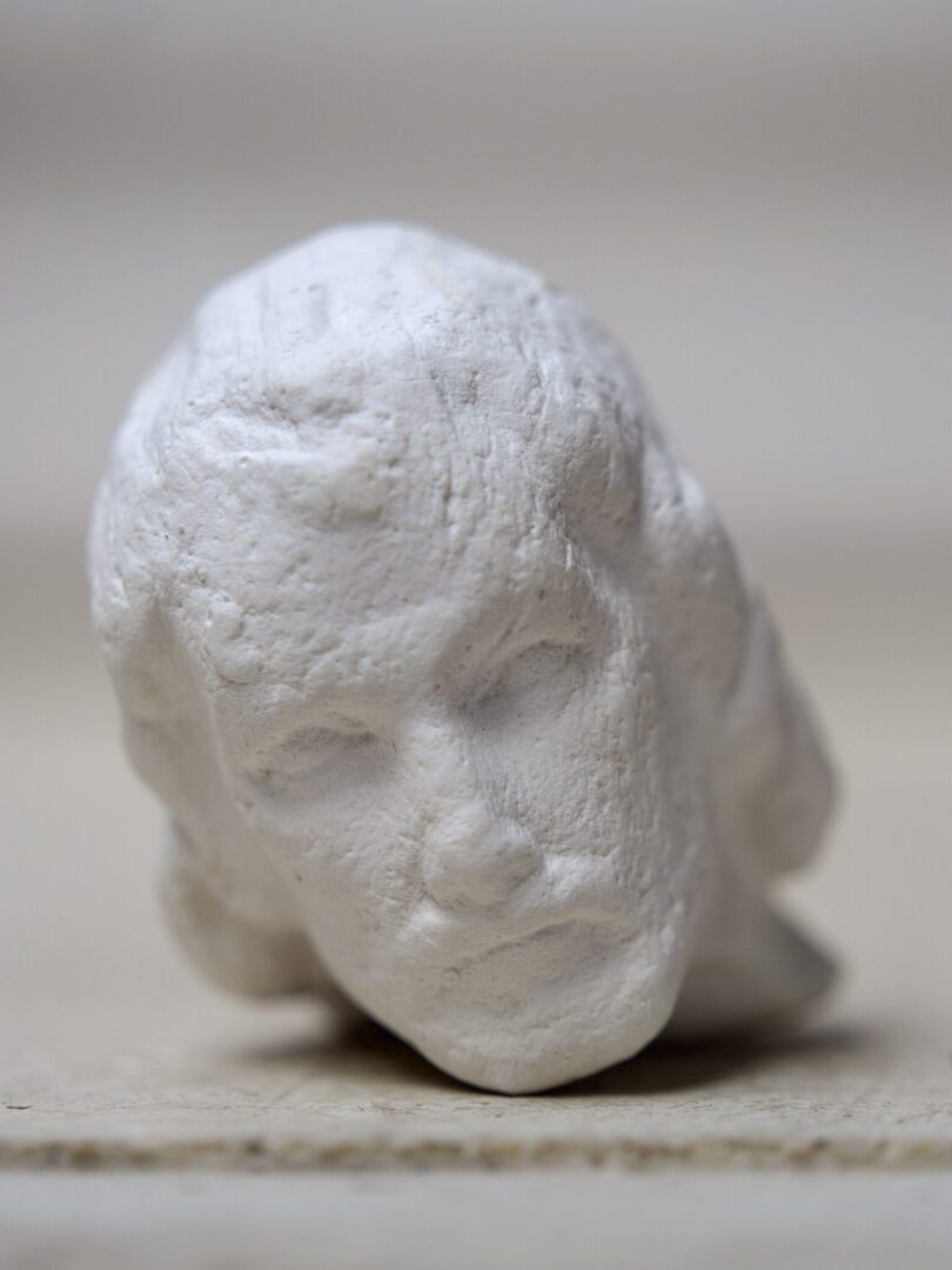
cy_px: 635
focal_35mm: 120
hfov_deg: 12.3
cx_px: 476
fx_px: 4400
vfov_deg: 16.4
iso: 200
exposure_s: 1/250
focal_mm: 60
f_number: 4.5
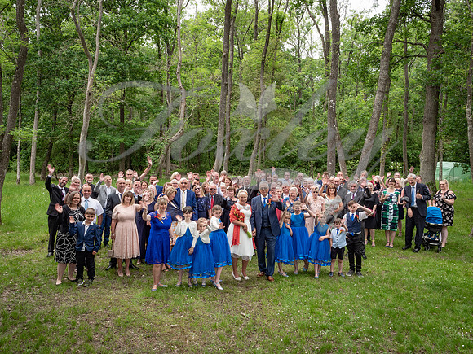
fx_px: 383
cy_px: 177
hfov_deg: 63.4
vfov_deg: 49.7
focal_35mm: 28
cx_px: 236
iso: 100
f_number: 9
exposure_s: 1/50
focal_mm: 14
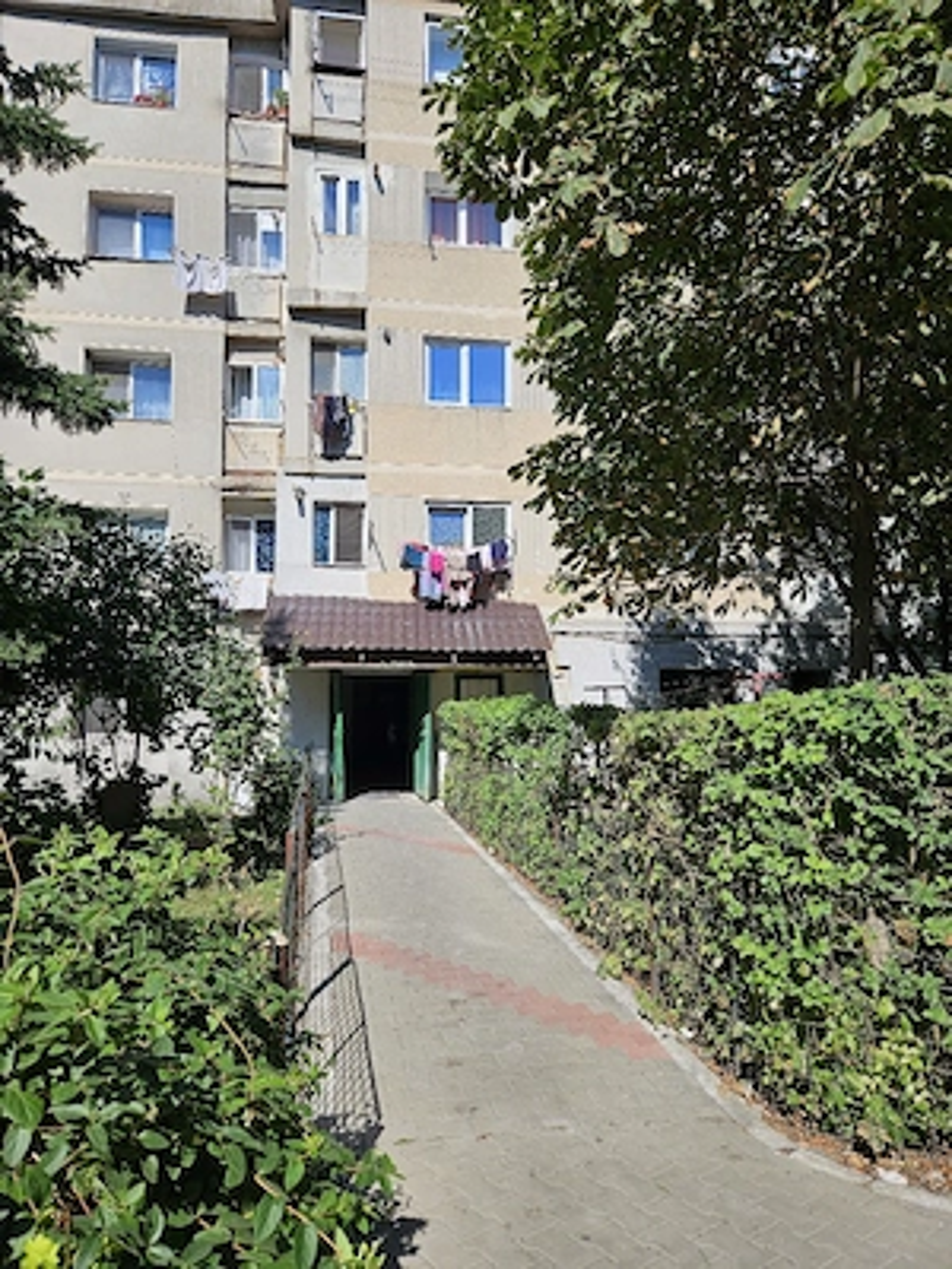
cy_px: 634
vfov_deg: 73.9
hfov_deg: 58.9
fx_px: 843
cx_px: 476
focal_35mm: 23
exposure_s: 1/3333
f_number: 1.8
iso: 25
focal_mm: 5.4
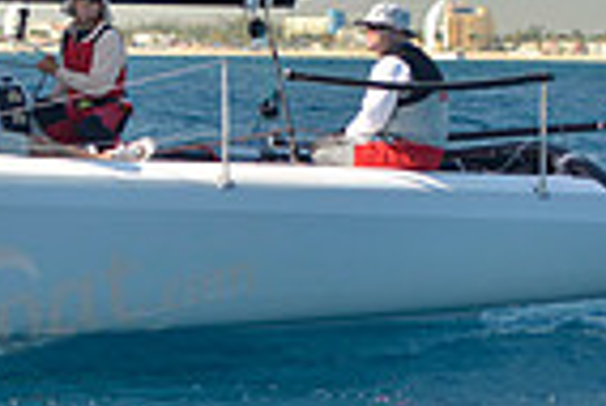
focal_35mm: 285
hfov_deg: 7.0
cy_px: 173
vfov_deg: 4.8
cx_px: -563
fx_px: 4802
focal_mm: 70
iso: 200
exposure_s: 1/640
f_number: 3.2
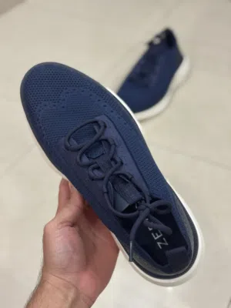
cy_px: 154
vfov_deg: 39.7
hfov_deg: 30.3
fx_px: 427
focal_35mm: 48
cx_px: 116
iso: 250
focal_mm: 6.76
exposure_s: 1/33
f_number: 1.78
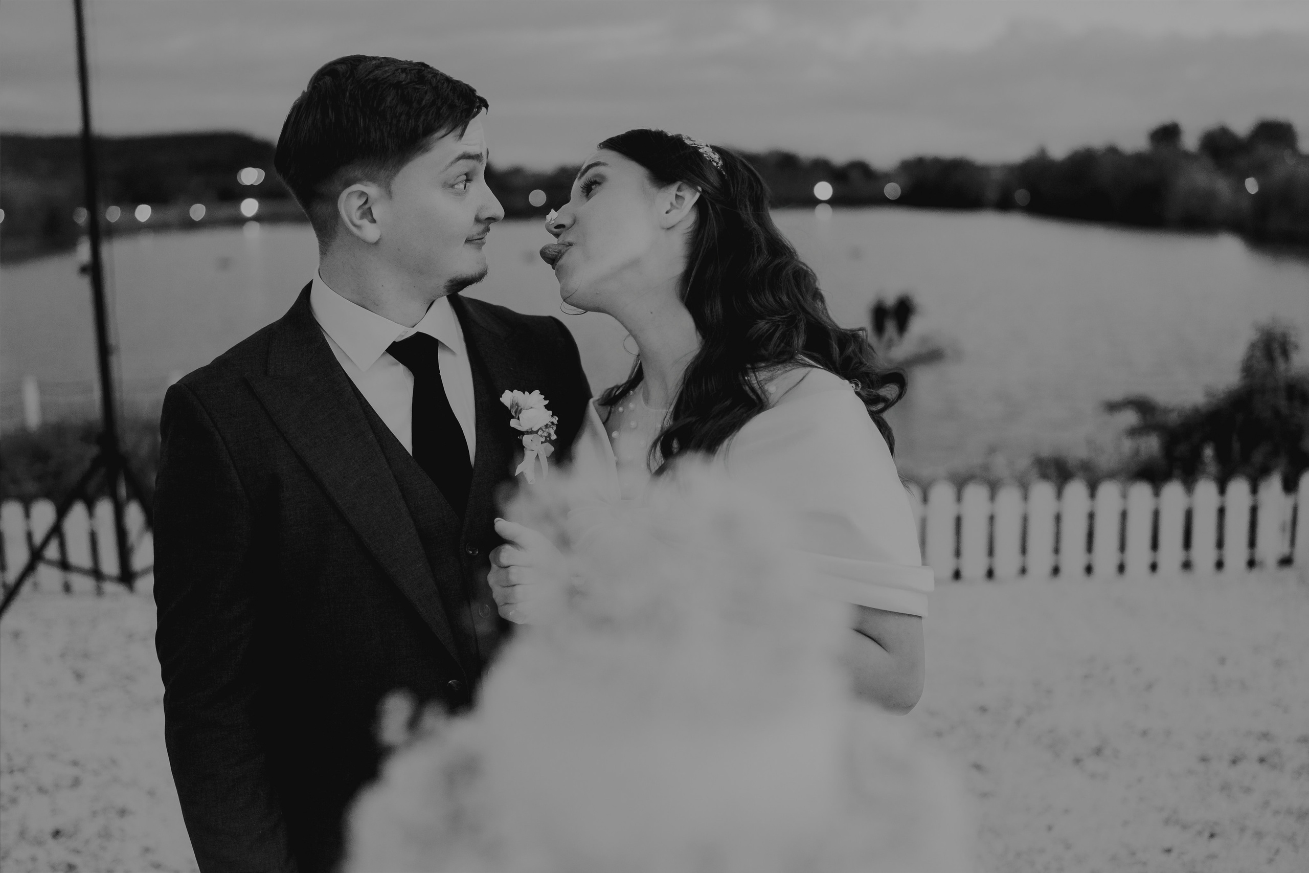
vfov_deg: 37.9
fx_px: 1273
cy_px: 436
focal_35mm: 35
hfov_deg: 54.4
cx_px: 654
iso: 1250
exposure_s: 1/200
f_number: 1.8
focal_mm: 35
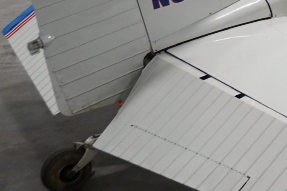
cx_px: 436
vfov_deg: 16.3
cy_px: 3
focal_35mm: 82
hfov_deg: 20.9
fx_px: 654
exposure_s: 1/60
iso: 800
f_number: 3.5
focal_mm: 16
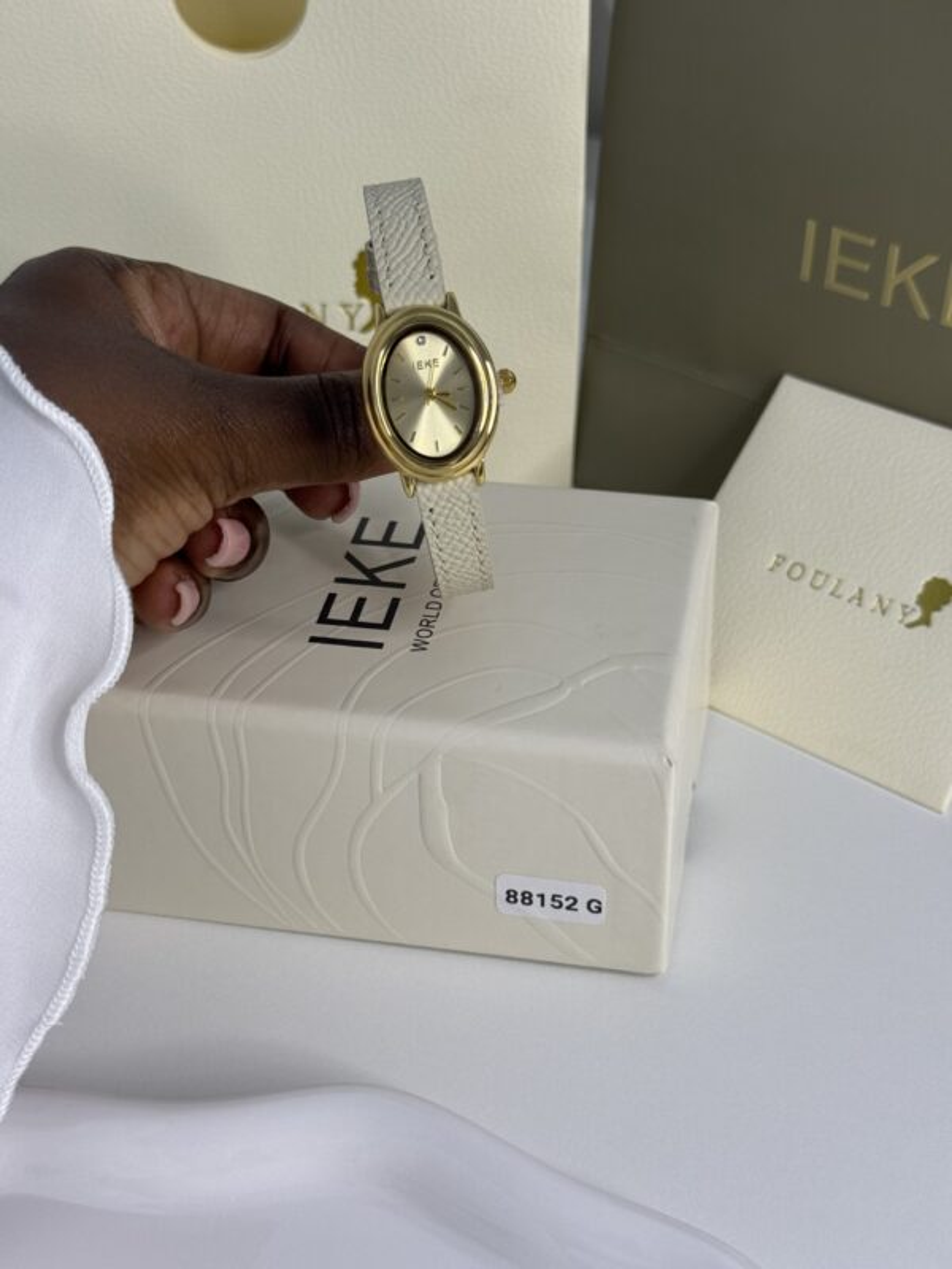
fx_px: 1760
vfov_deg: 39.7
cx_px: 476
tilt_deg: -35.8
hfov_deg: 30.3
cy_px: 634
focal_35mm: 48
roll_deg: +1.1
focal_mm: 6.76
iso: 64
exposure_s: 1/266
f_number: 1.78
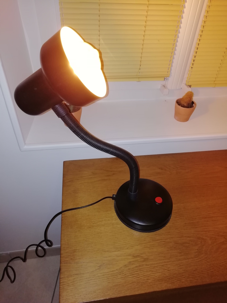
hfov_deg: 53.1
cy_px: 152
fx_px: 227
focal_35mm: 26
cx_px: 114
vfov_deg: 67.3
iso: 125
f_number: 2.2
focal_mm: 3.21
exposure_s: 1/33.3
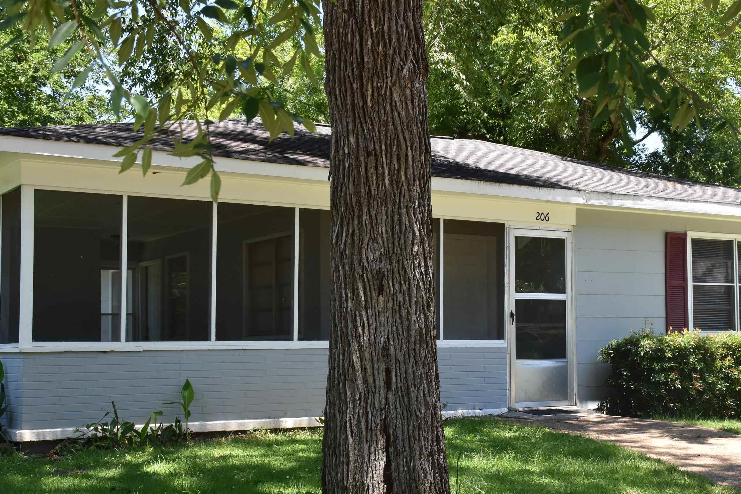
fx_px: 1105
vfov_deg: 25.2
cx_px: 434
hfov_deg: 37.0
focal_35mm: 54
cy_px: 289
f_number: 8
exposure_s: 1/500
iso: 720
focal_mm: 27
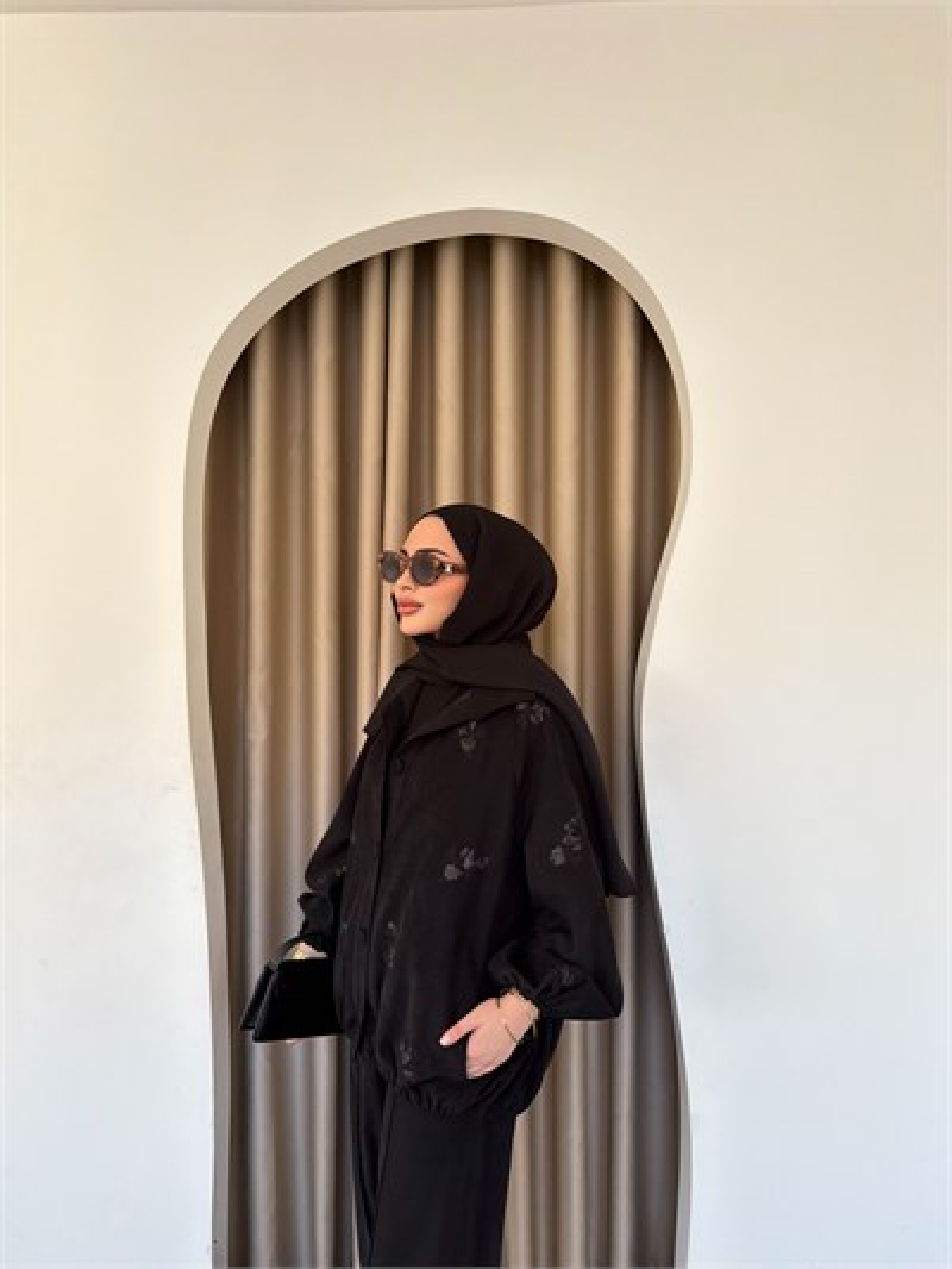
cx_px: 476
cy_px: 634
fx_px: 880
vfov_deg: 71.6
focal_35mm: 24
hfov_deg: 56.8
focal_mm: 6.76
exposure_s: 1/242
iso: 320
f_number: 1.78
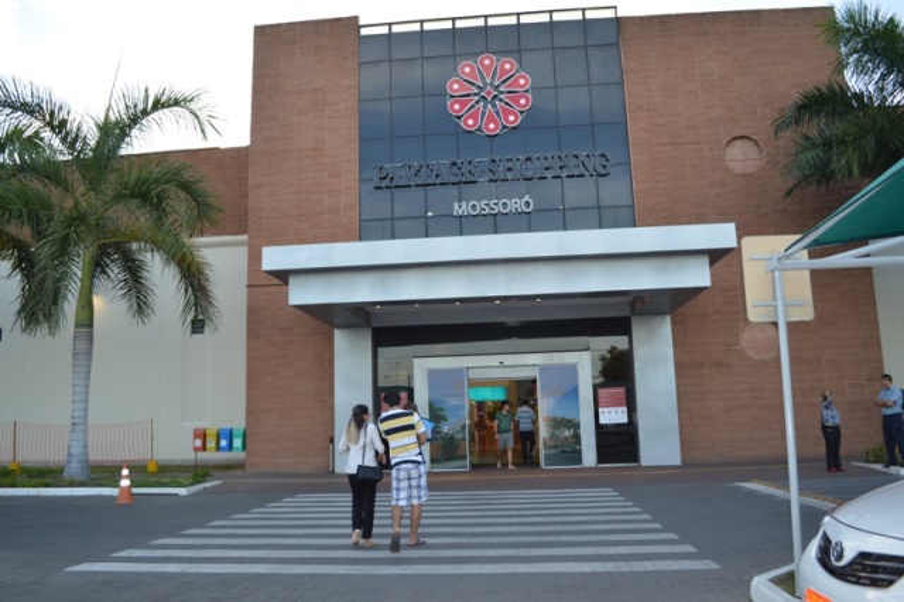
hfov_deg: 67.4
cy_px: 301
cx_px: 452
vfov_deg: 47.9
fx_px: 678
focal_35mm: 27
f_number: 4
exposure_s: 1/125
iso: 125
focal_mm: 18
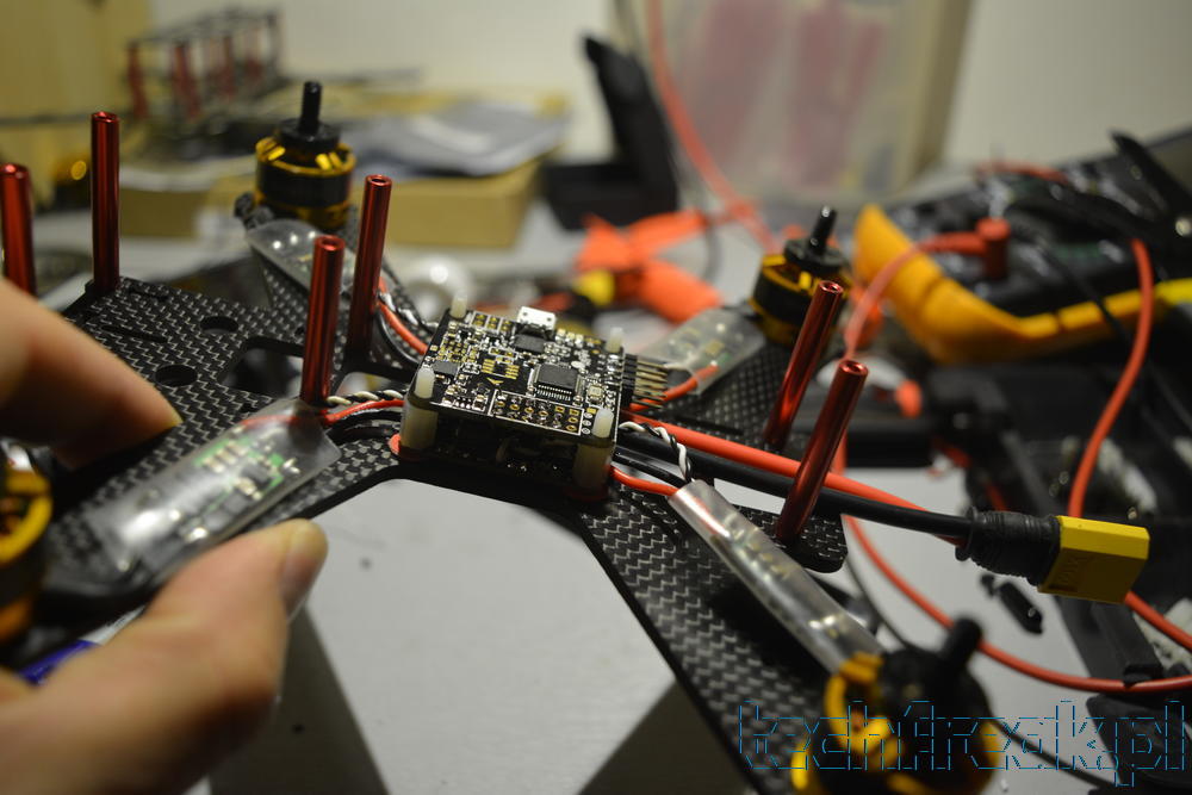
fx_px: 1093
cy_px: 398
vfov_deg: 40.0
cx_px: 596
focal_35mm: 33
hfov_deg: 57.2
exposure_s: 1/60
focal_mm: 22
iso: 500
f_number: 4
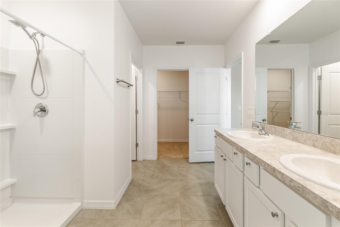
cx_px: 170
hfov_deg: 100.4
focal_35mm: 15
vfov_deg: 77.3
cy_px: 114
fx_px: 142
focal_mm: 10
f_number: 6.7
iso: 1000
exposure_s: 1/30
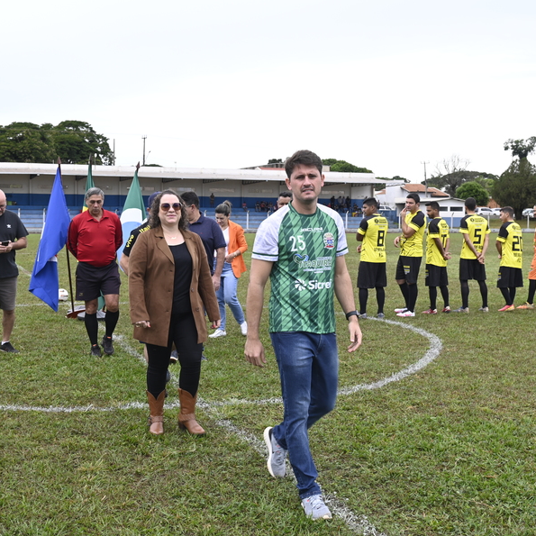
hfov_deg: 37.6
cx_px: 271
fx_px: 788
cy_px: 267
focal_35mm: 45
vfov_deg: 37.6
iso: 200
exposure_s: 1/125
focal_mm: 35
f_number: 6.3
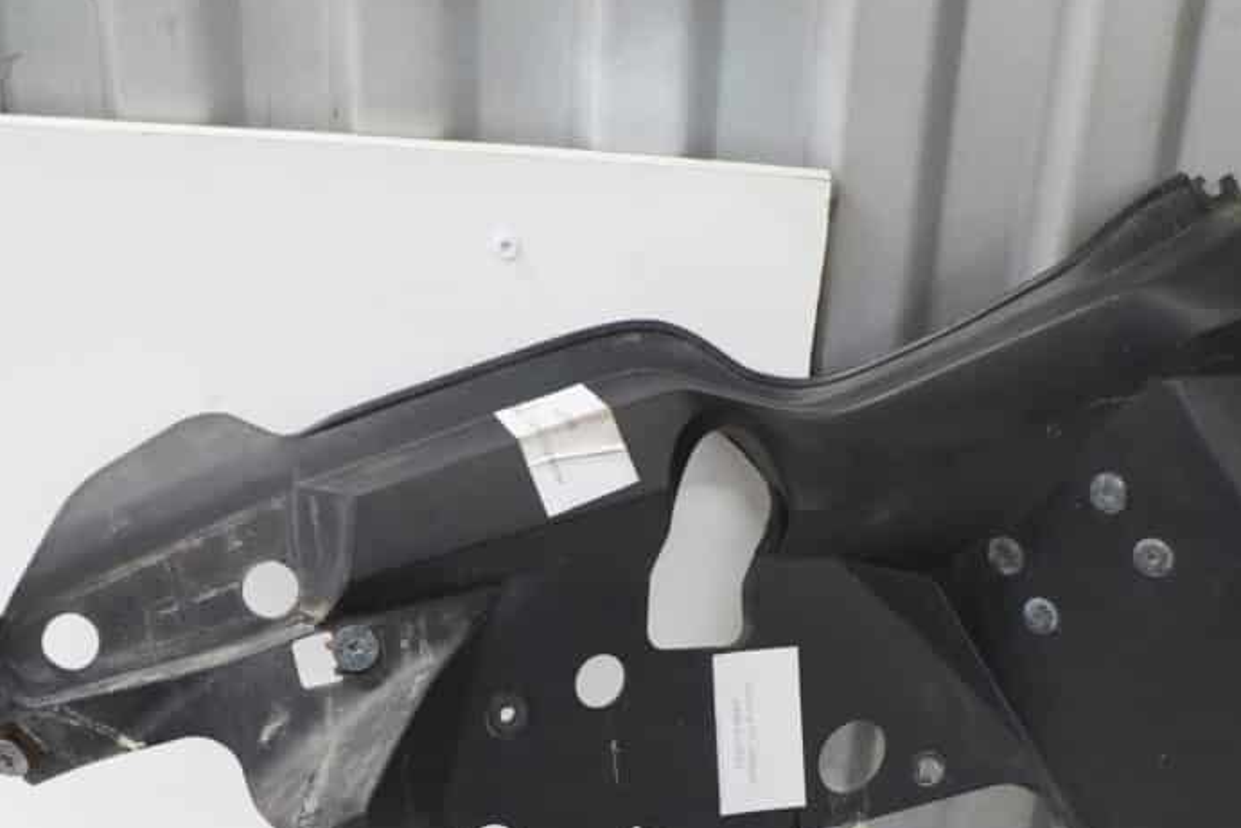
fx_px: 1379
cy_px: 606
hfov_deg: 48.0
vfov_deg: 32.9
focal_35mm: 40
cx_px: 774
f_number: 4
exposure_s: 1/60
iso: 400
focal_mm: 18
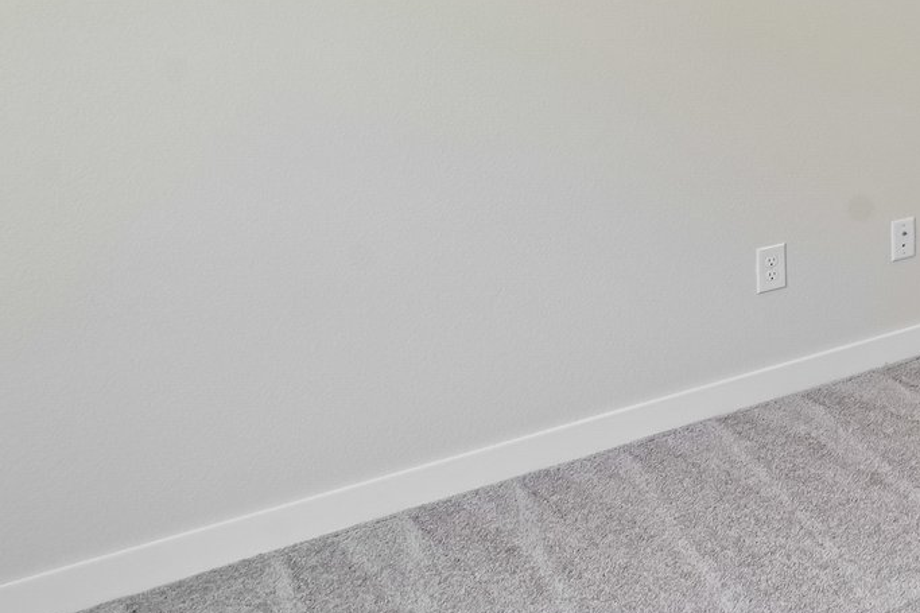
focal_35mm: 50
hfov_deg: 27.9
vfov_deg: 24.8
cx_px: 1358
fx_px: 1265
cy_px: -110
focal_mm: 16.5
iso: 400
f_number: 8
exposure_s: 1/40
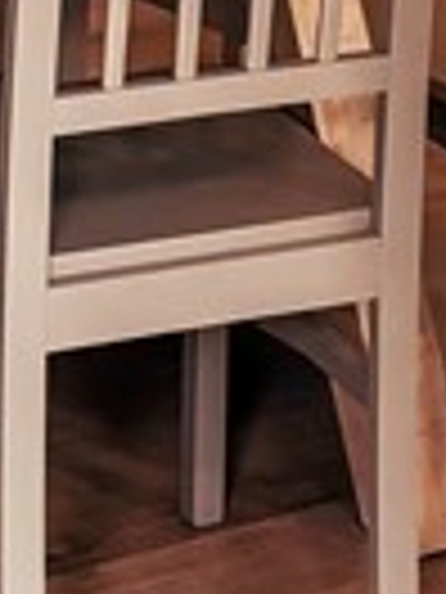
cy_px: -459
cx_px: 122
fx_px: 3470
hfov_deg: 7.3
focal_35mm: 202
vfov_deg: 9.4
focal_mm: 5.96
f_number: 1.6
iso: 100
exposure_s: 1/60
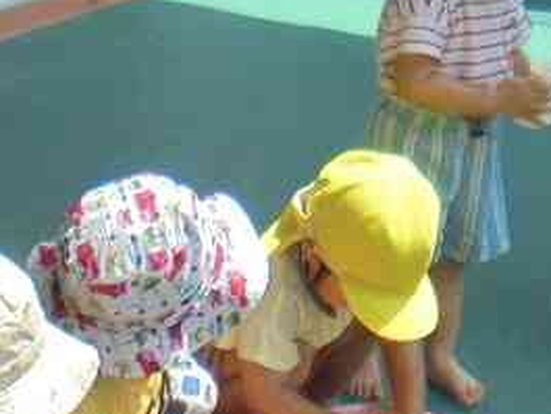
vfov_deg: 14.6
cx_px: -160
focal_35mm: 98
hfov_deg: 18.6
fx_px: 1561
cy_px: 493
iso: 100
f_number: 11.5
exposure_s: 1/320
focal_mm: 4.6
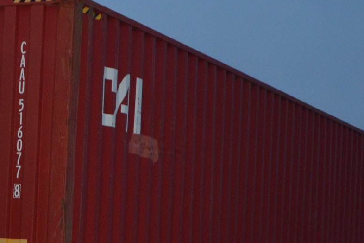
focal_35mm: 119
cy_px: 211
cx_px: -29
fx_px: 1203
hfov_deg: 16.7
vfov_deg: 11.5
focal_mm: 22
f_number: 4
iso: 400
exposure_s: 1/80
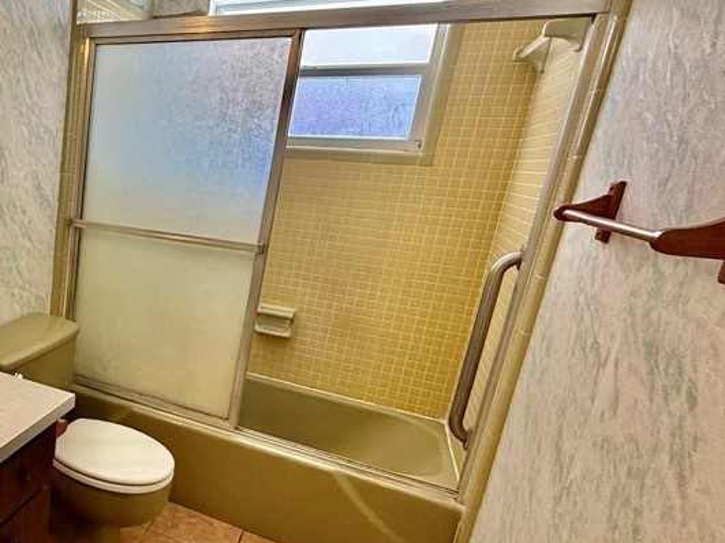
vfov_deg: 51.3
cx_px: 33
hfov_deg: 54.1
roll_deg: -3.9
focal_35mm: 27
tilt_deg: -14.4
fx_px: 565
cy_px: 295
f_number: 2.2
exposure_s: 1/120
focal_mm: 2.22
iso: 200
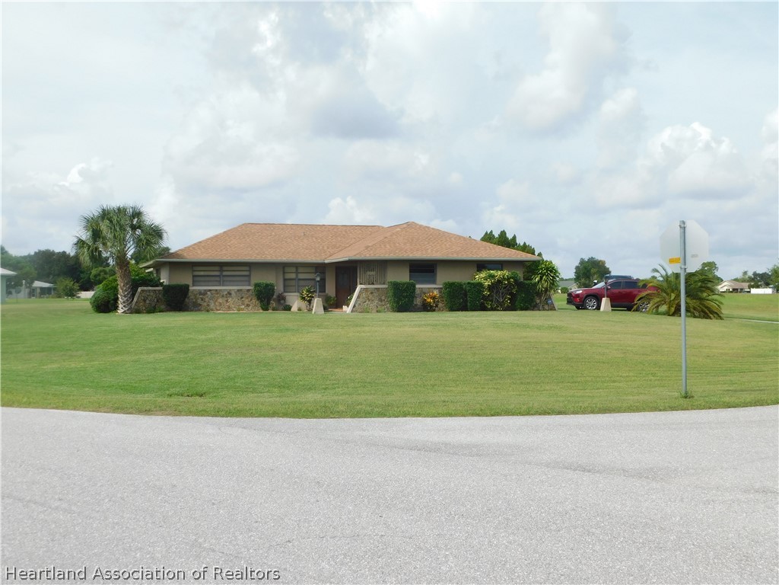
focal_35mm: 40
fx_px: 900
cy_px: 292
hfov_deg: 46.8
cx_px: 390
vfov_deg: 36.0
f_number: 3.6
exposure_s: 1/1250
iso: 125
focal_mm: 7.1
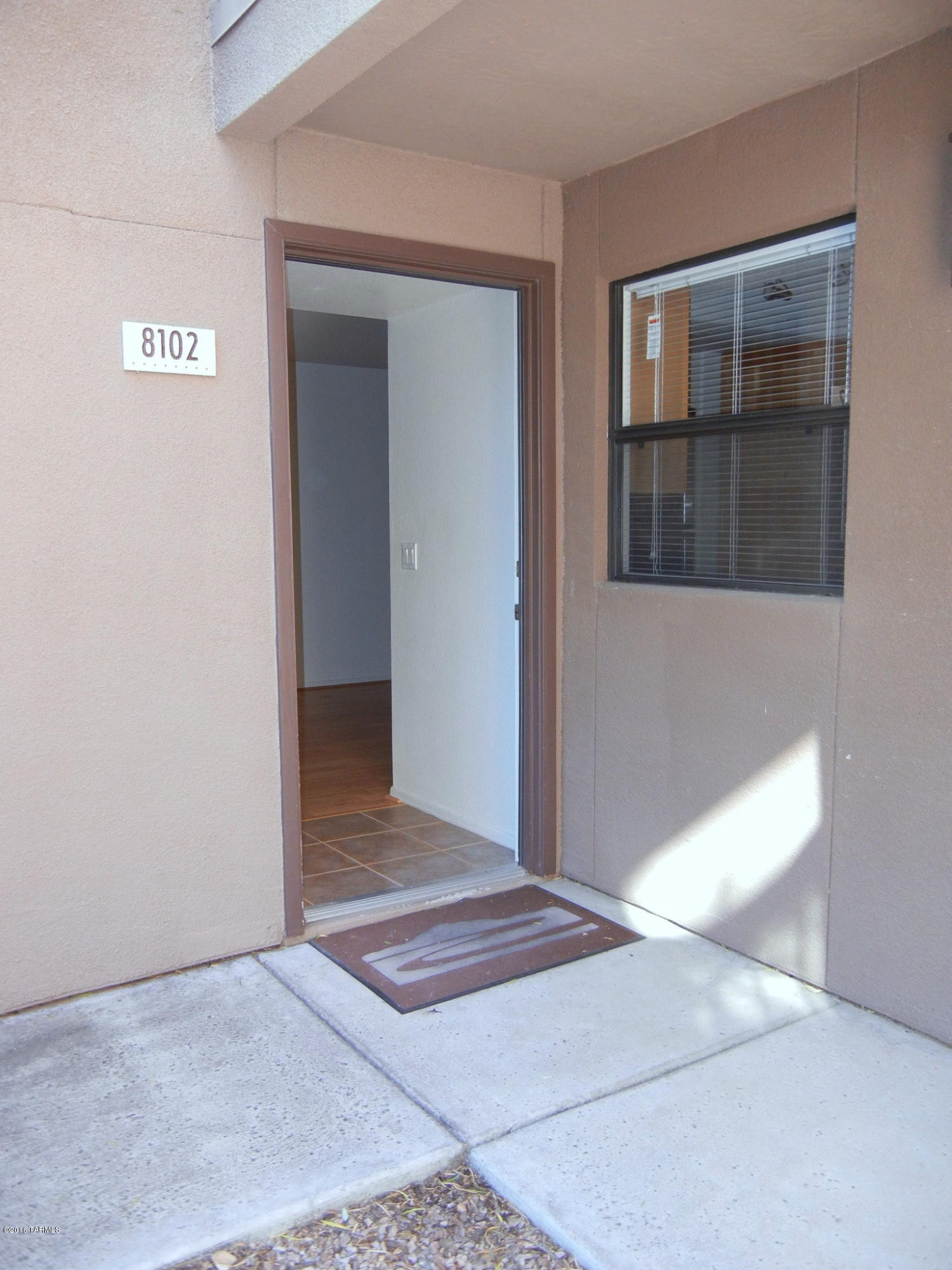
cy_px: 635
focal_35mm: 30
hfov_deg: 46.8
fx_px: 1100
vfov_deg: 60.0
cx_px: 476
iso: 230
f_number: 3.5
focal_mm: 5.4
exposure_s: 1/65.3
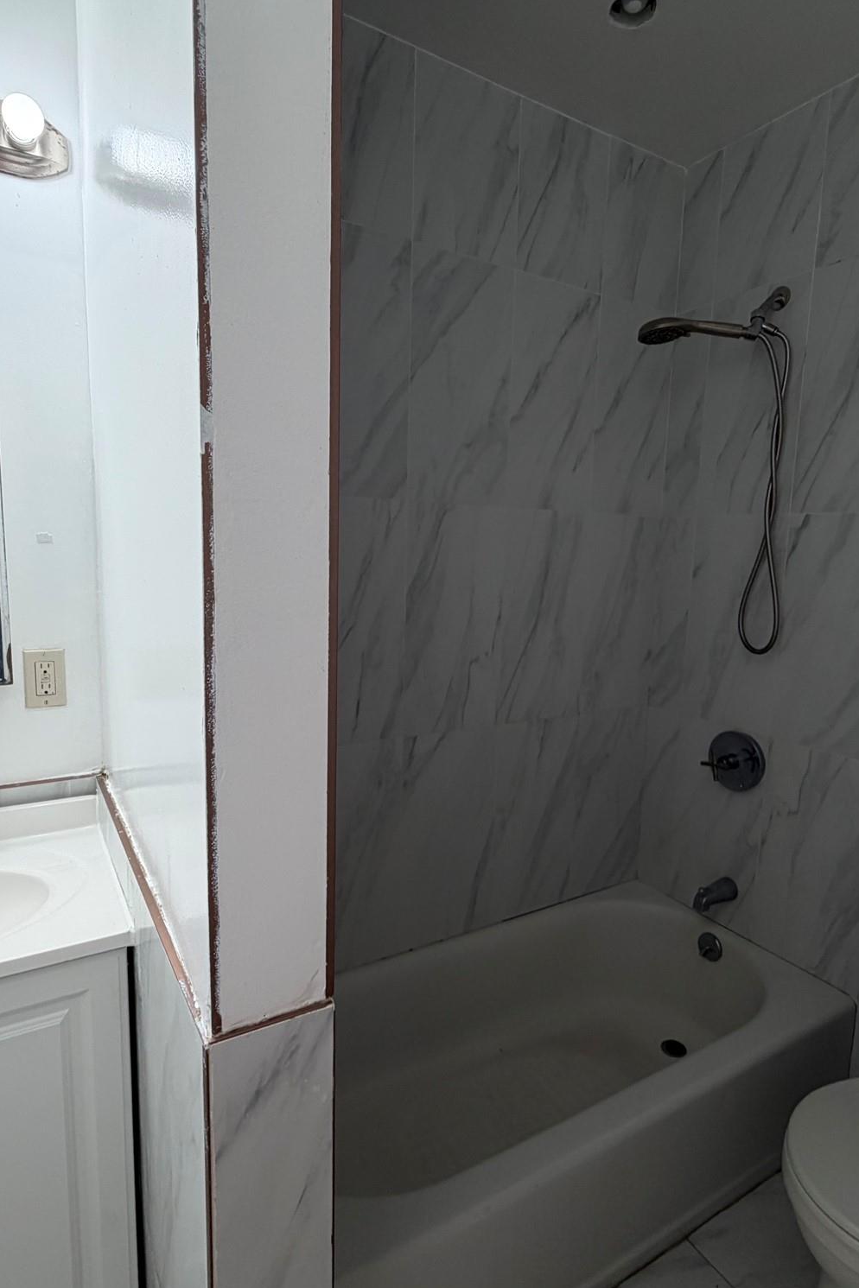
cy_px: 649
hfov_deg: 61.9
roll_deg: -2.4
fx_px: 716
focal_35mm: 20
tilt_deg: -7.6
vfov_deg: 84.0
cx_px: 455
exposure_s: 1/120
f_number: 2.2
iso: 64
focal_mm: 2.22
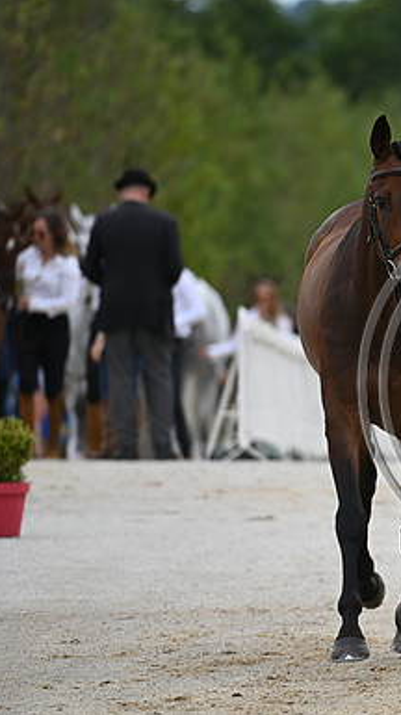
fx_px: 11364
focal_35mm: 600
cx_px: 529
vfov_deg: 3.6
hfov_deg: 2.0
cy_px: 358
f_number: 5.6
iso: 500
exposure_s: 1/1600
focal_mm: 380
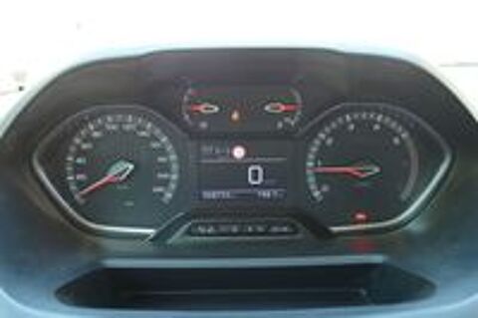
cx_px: 239
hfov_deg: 46.4
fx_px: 557
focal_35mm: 42
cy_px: 159
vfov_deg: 31.8
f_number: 3.2
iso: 640
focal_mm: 15.26
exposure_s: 1/80
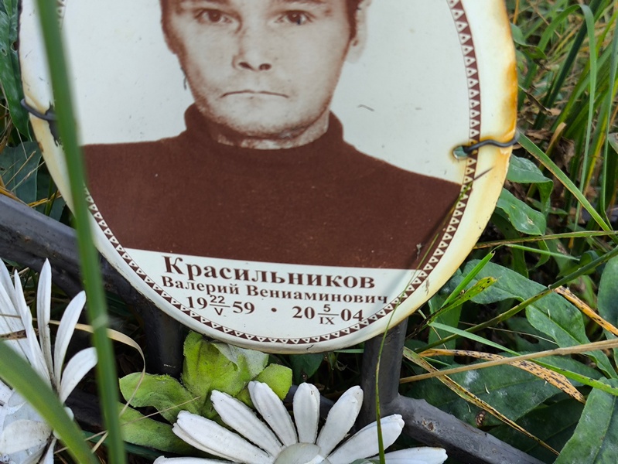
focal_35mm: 50
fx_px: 893
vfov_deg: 29.1
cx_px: 309
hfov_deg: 38.2
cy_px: 232
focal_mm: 4.71
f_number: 1.7
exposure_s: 1/235
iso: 50
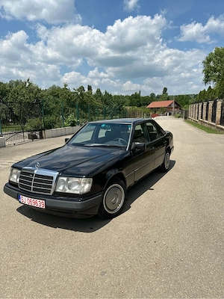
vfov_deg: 71.6
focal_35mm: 24
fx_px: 207
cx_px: 112
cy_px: 150
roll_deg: -0.7
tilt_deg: -7.4
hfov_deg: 56.8
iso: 80
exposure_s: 1/6623
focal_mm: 6.86
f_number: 1.78
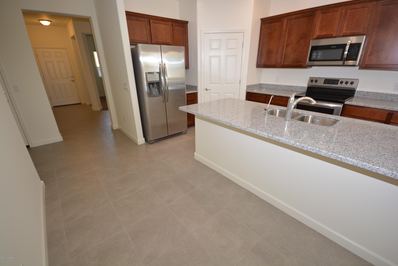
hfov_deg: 100.4
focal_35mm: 15
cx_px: 199
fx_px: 166
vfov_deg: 77.3
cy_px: 133
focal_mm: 10
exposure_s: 1/60
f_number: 4
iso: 280
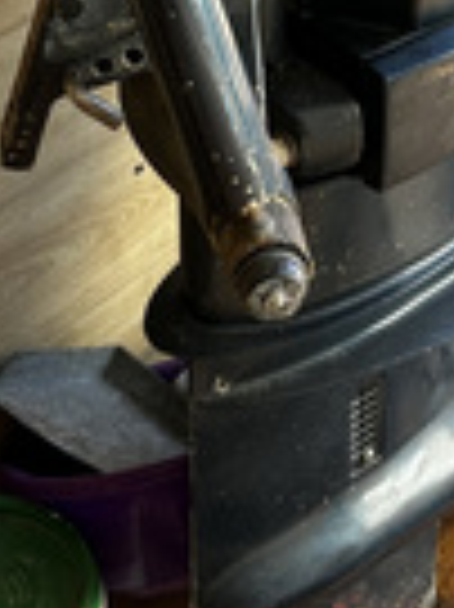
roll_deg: +2.9
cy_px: -293
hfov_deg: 16.6
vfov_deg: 19.4
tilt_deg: -25.9
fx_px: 1559
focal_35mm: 89
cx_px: 267
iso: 125
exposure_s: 1/122
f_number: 1.78
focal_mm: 6.86
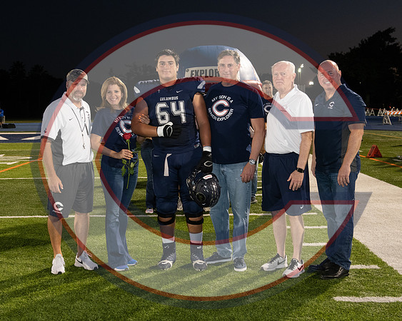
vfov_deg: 29.5
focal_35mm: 51
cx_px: 191
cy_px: 160
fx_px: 611
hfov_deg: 36.4
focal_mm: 42
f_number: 7.1
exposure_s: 1/60
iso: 1800
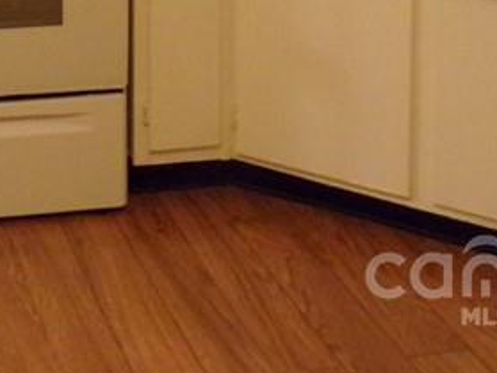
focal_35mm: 88
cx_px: -12
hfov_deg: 21.4
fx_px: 1263
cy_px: -287
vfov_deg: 14.8
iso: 454
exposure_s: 1/17
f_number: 3
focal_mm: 4.3
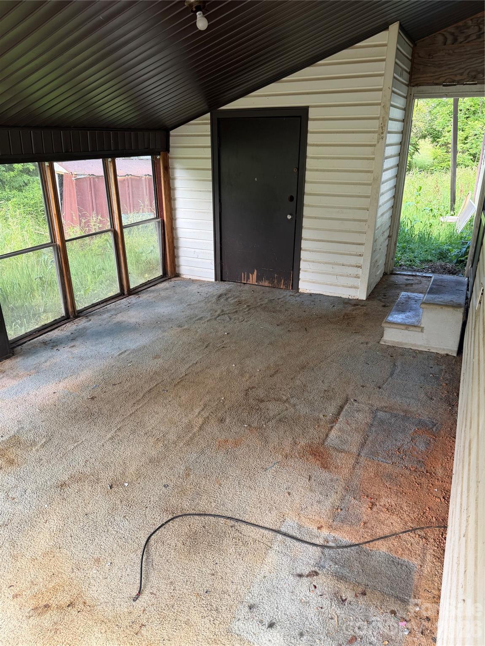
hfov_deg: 56.8
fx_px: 448
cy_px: 323
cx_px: 242
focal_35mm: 24
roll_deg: +0.5
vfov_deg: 71.6
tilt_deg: -22.4
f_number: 1.78
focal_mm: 6.76
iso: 50
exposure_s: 1/147
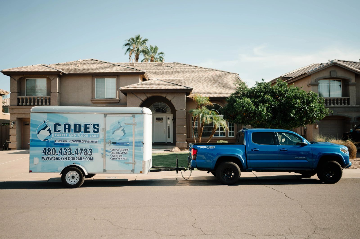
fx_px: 350
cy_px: 120
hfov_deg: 54.5
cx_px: 180
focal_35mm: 35
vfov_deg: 37.8
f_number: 1.8
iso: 100
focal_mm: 35
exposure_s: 1/6400
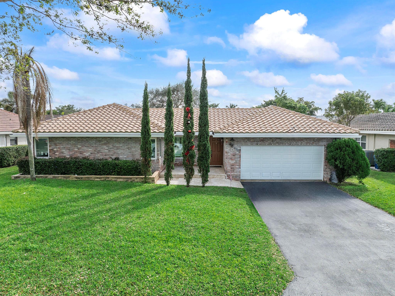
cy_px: 148
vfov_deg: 56.8
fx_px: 274
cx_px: 198
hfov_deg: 71.6
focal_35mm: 24
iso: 240
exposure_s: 1/4000
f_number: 2.8
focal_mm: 12.29
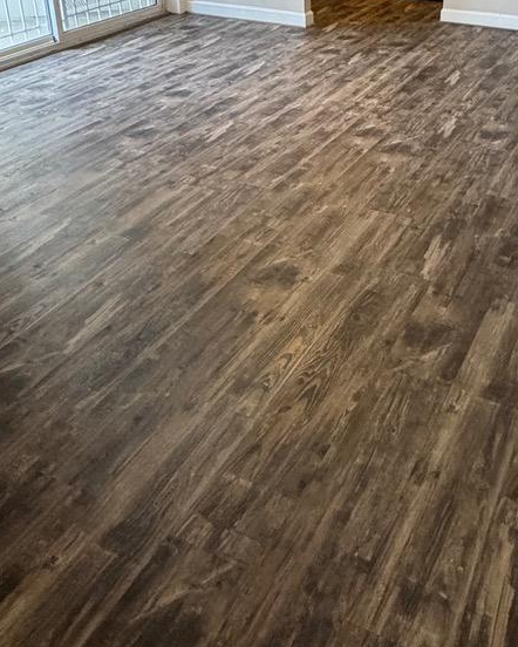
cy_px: 143
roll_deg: +1.1
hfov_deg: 38.7
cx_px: 349
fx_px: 728
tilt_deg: -22.2
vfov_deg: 45.8
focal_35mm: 38
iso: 250
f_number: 2.2
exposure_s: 1/60
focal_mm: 2.22
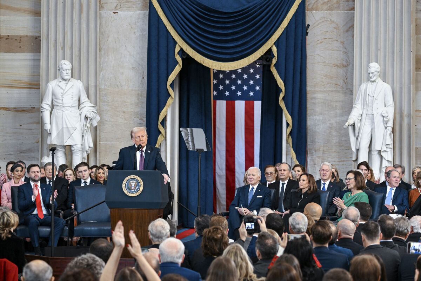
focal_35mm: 125
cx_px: 210
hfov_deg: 16.4
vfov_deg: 11.0
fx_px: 1462
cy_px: 140
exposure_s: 1/200
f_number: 5.6
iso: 3200
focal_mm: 125
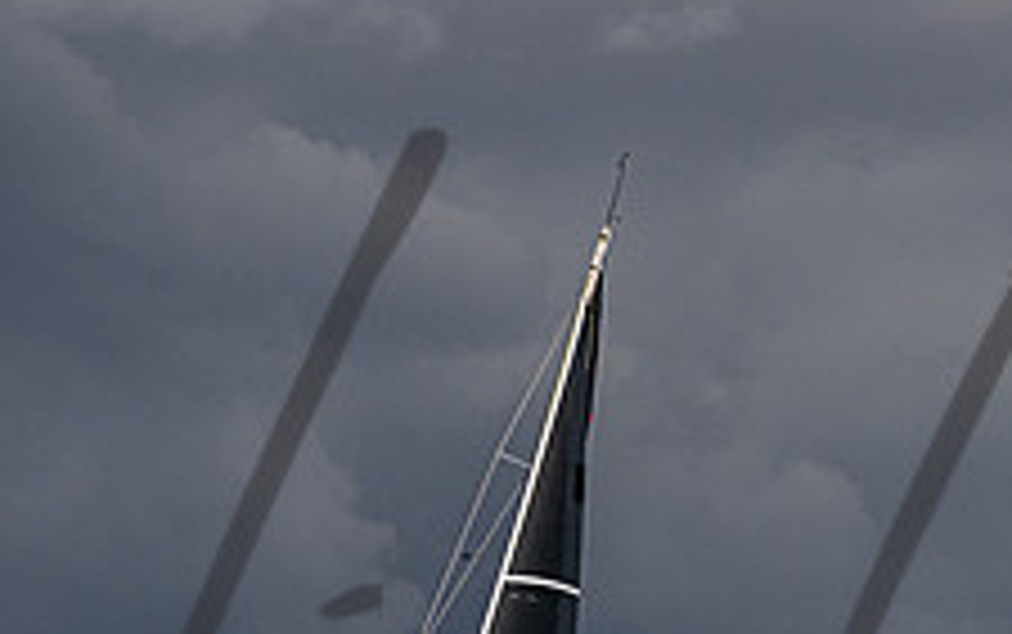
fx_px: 11372
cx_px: 982
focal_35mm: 412
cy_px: 781
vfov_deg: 3.2
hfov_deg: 5.1
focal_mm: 120
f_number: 5.6
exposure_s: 1/5000
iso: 400
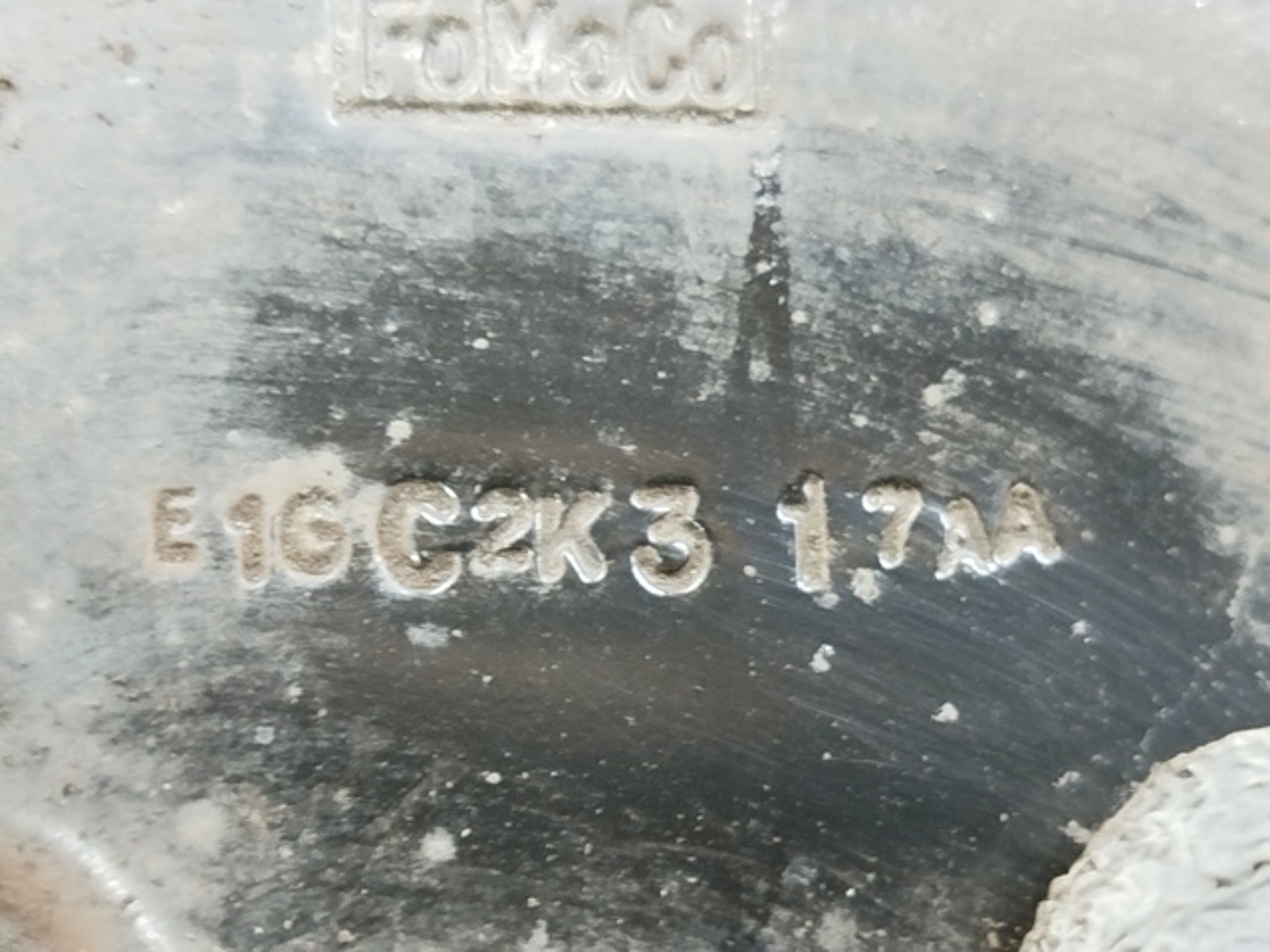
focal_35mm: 72
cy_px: 476
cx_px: 635
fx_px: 2642
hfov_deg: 27.0
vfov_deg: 20.4
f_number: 1.7
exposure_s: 1/17
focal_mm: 5.31
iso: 500
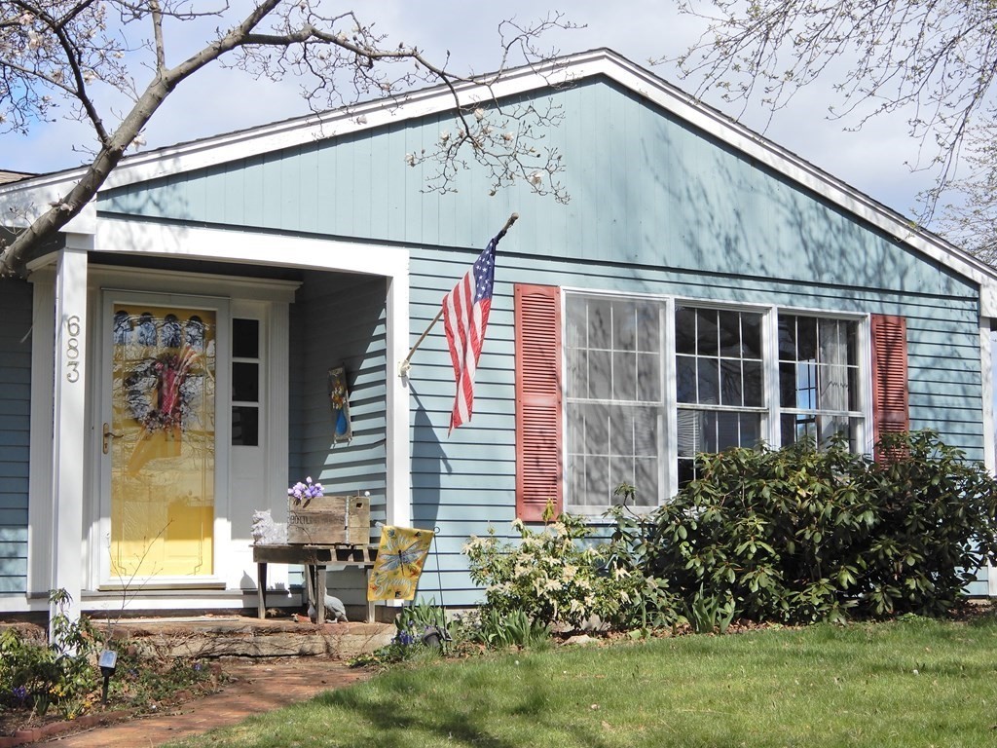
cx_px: 498
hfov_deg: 29.8
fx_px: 1872
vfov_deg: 22.6
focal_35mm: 65
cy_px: 374
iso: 80
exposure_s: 1/640
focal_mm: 11.6
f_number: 4.5
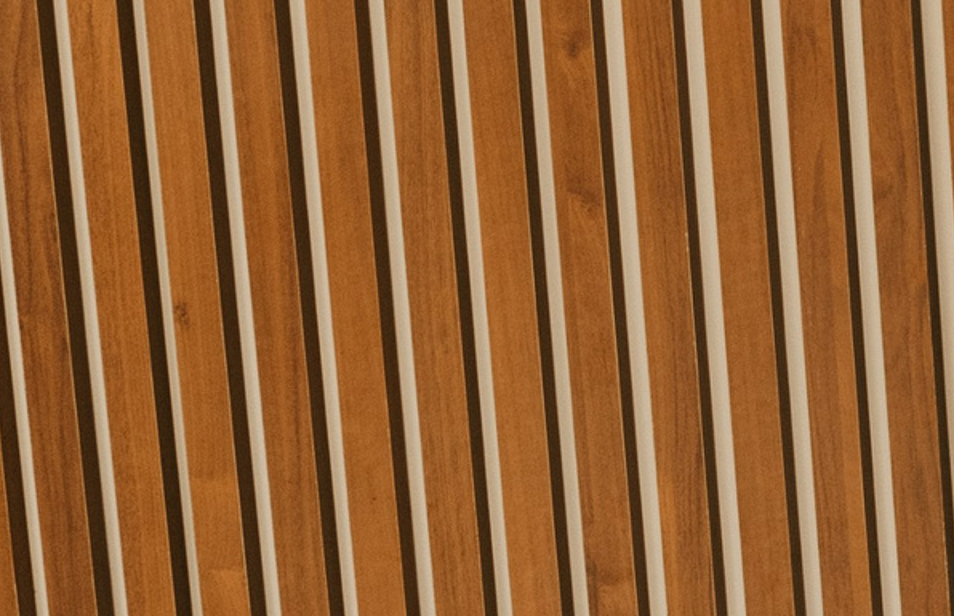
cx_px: 2119
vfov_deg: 10.1
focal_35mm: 129
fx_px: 3386
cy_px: -248
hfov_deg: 13.1
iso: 250
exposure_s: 1/160
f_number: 4
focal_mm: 26
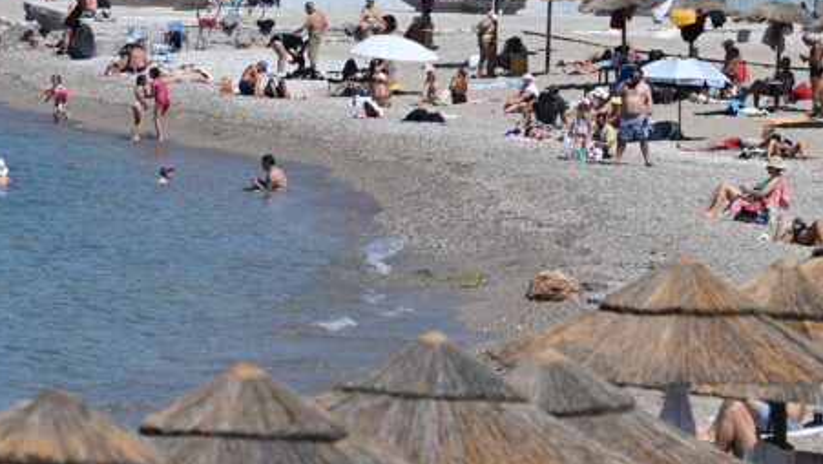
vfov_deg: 3.7
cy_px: 280
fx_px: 7094
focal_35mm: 325
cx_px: 502
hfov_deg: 6.6
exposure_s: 1/1000
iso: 100
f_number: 5.6
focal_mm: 200
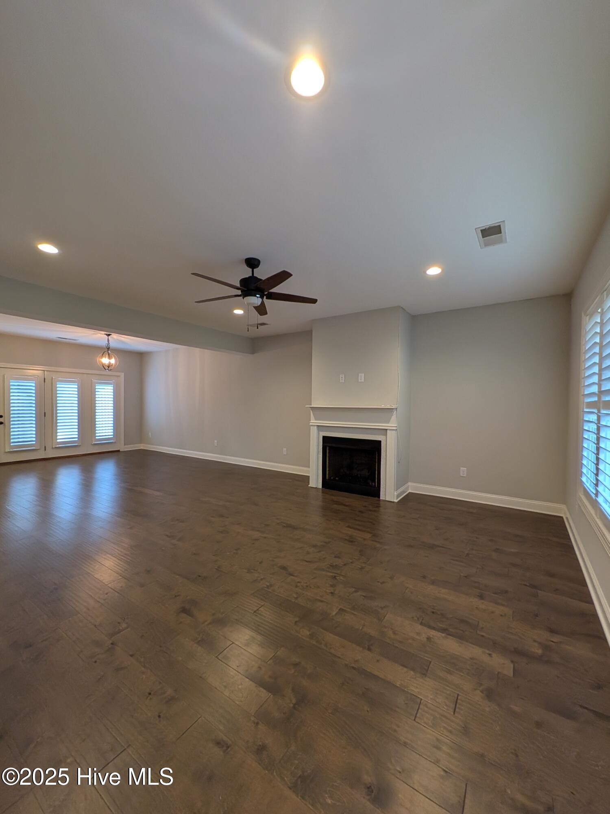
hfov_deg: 89.9
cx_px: 305
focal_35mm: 13
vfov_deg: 106.2
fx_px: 305
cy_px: 407
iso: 137
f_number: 2.2
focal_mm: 1.54
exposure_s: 1/40
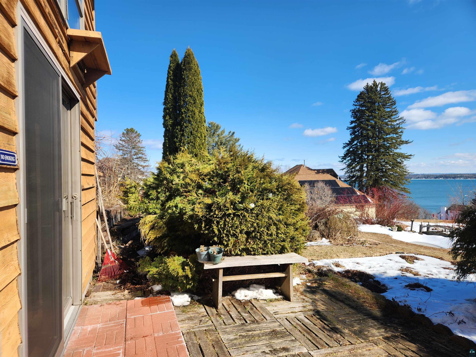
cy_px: 178
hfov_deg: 73.9
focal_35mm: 23
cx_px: 238
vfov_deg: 58.9
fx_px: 316
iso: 20
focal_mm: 5.4
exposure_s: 1/1252
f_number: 1.8
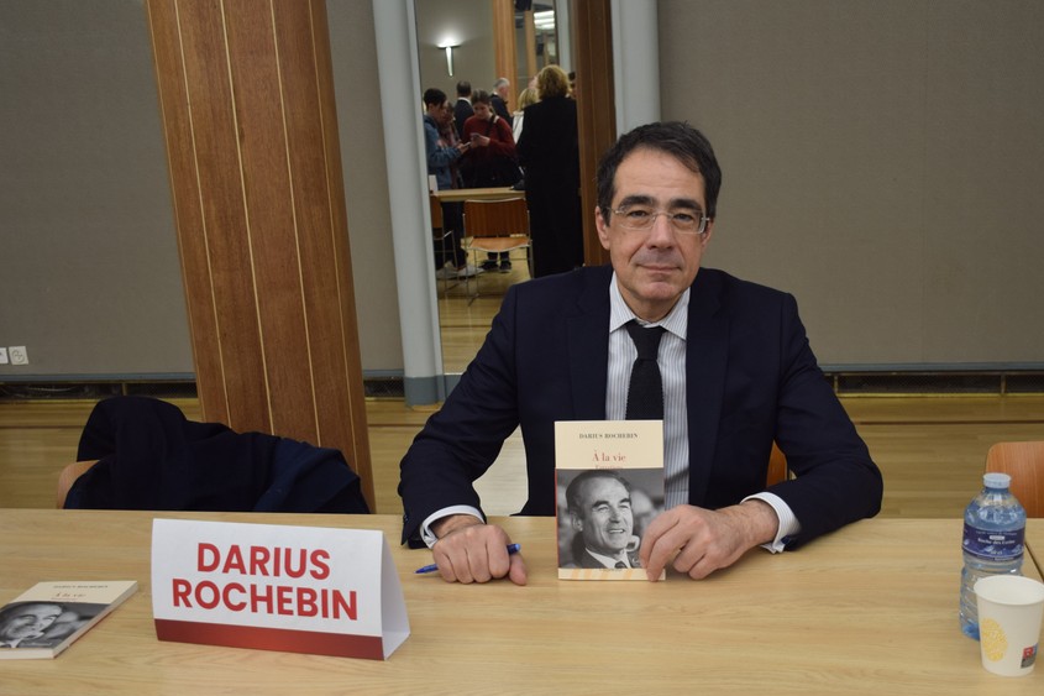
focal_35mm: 40
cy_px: 393
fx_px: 1160
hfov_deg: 48.2
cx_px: 631
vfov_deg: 33.3
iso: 400
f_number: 4
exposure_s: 1/60
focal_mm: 22
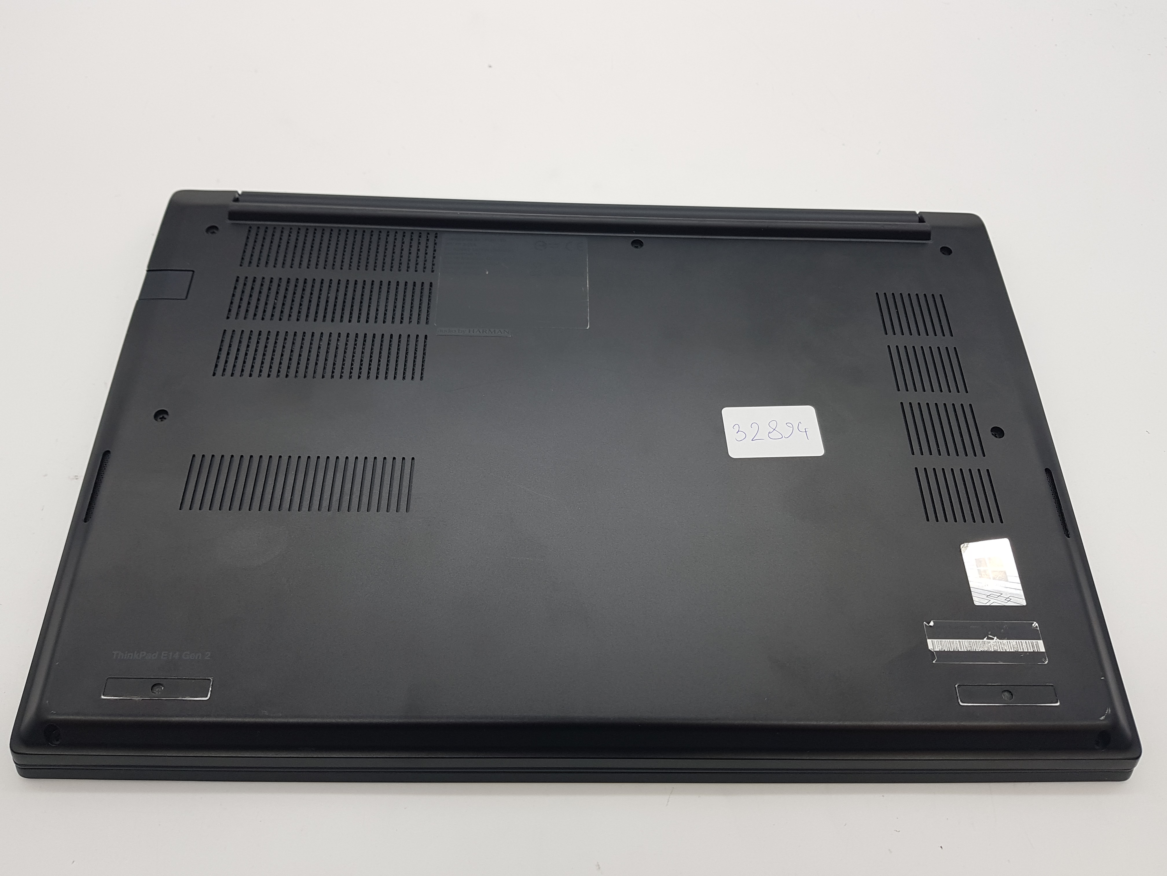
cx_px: 584
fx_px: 877
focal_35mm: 26
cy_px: 438
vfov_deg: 53.1
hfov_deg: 67.3
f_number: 1.7
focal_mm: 4.2
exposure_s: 1/155
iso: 40
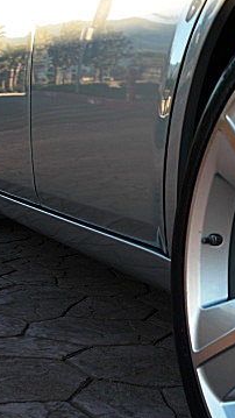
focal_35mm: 70
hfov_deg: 16.8
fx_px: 775
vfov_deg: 30.0
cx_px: 245
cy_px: 271
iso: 50
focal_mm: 6.3
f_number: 2.8
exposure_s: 1/125
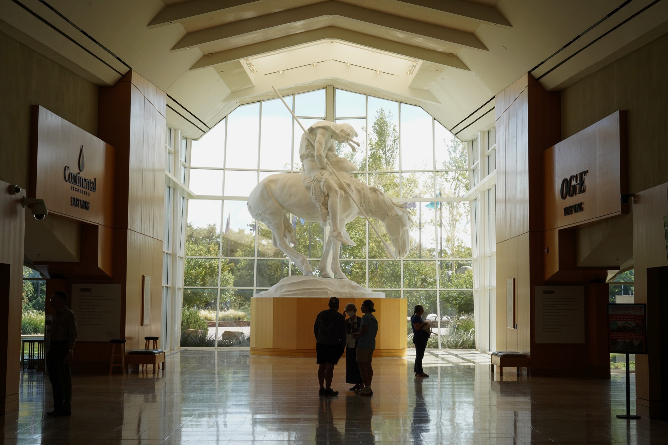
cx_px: 334
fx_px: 1002
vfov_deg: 25.1
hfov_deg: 36.9
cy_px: 222
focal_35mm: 54
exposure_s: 1/100
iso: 1000
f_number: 18
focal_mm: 54
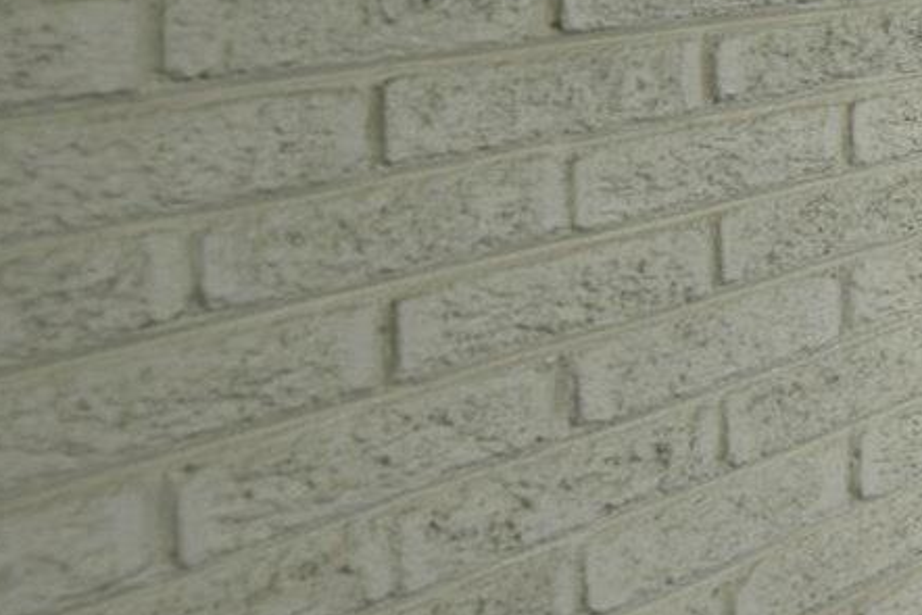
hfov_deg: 17.4
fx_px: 1614
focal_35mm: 63
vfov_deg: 20.0
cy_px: -153
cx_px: 1995
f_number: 5
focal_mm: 14
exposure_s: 1/100
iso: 64
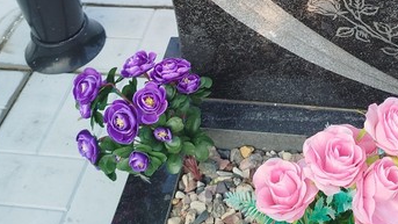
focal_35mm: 61
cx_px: 263
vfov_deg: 18.3
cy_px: -72
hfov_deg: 34.1
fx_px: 644
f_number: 1.7
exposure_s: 1/116
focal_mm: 5.31
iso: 50
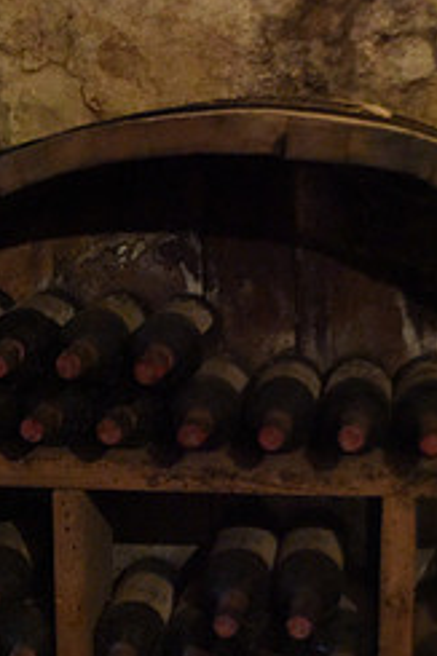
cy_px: 704
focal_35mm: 109
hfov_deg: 12.5
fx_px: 1987
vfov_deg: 18.1
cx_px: 192
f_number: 3.2
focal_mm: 46
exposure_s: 1/100
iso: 12800
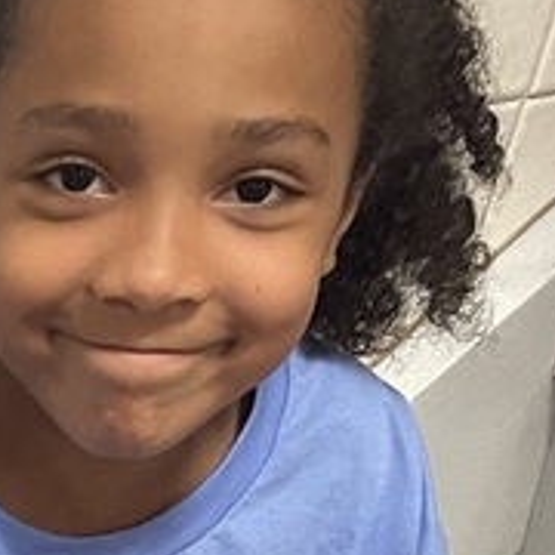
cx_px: -558
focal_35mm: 131
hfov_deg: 11.9
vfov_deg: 11.4
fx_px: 2376
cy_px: 1267
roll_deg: -2.8
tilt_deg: -43.4
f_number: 1.6
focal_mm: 4.2
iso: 320
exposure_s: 1/60
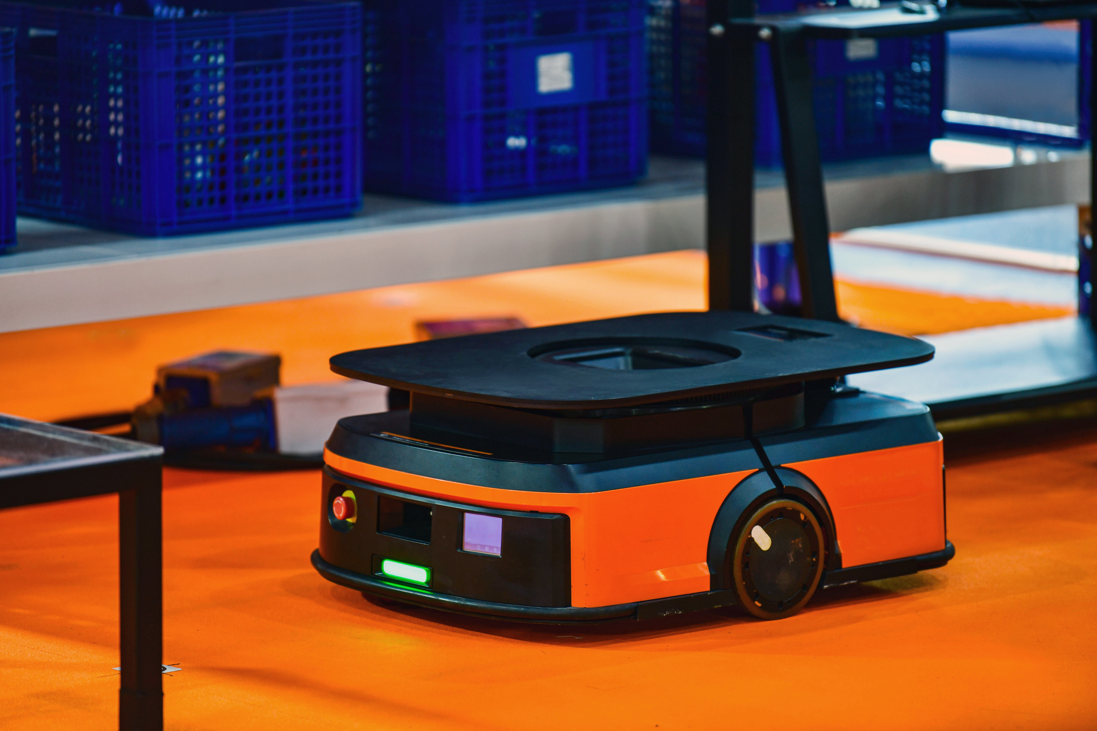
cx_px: 548
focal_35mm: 200
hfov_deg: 10.3
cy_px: 366
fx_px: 6094
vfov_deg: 6.9
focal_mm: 200
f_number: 2.8
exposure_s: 1/100
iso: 320
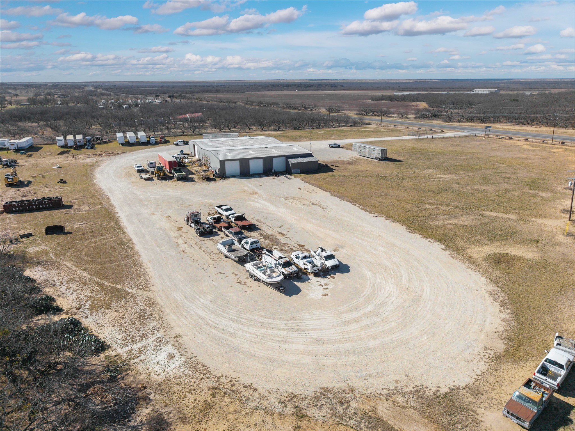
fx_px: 399
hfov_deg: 71.6
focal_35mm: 24
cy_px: 216
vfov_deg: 56.8
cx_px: 288
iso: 150
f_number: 1.8
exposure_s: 1/4000
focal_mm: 8.67
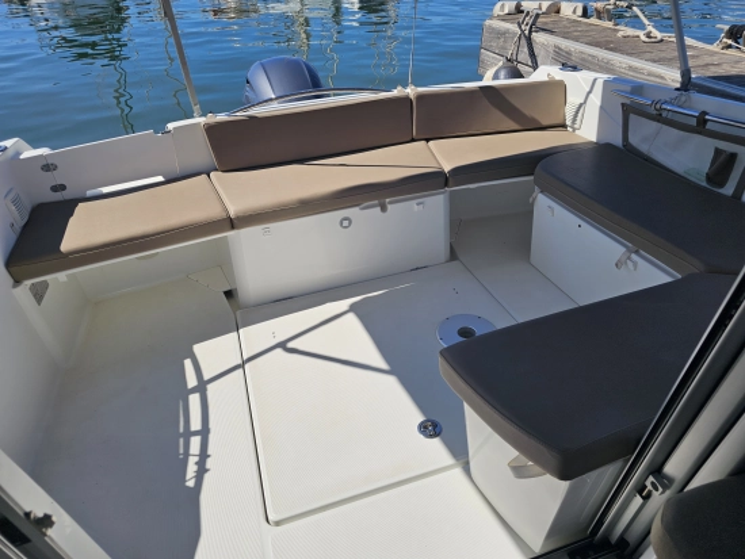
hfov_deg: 73.9
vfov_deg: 58.9
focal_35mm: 23
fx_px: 495
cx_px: 372
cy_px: 280
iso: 10
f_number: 1.7
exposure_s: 1/1232
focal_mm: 6.3
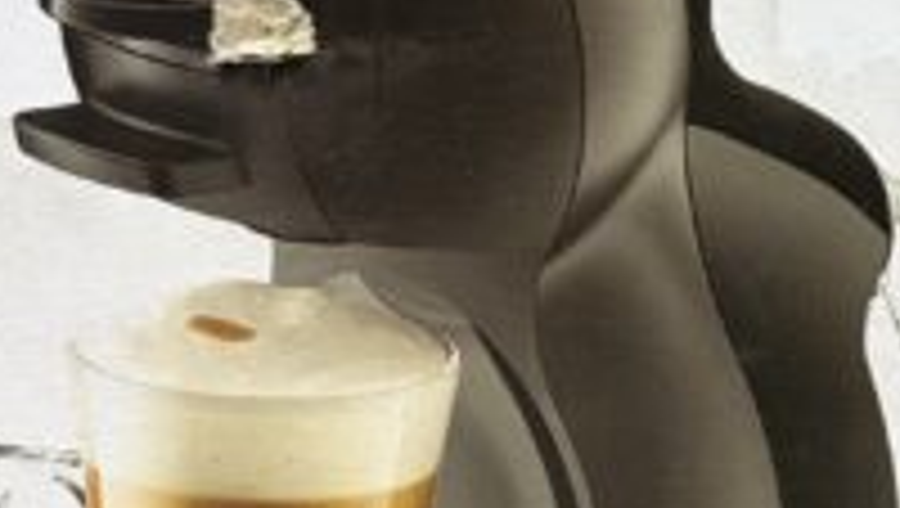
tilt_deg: -11.1
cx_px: 976
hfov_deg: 14.5
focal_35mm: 145
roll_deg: -1.9
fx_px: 3464
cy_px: 463
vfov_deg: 8.4
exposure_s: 1/50
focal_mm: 5.96
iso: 80
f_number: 1.6
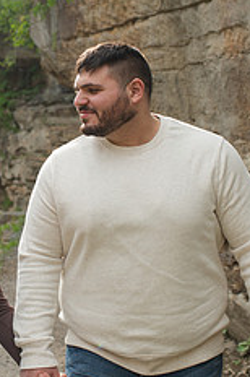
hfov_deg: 19.7
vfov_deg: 29.7
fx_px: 710
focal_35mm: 68
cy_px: 177
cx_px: 45
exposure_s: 1/500
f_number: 3.5
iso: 140
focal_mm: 35
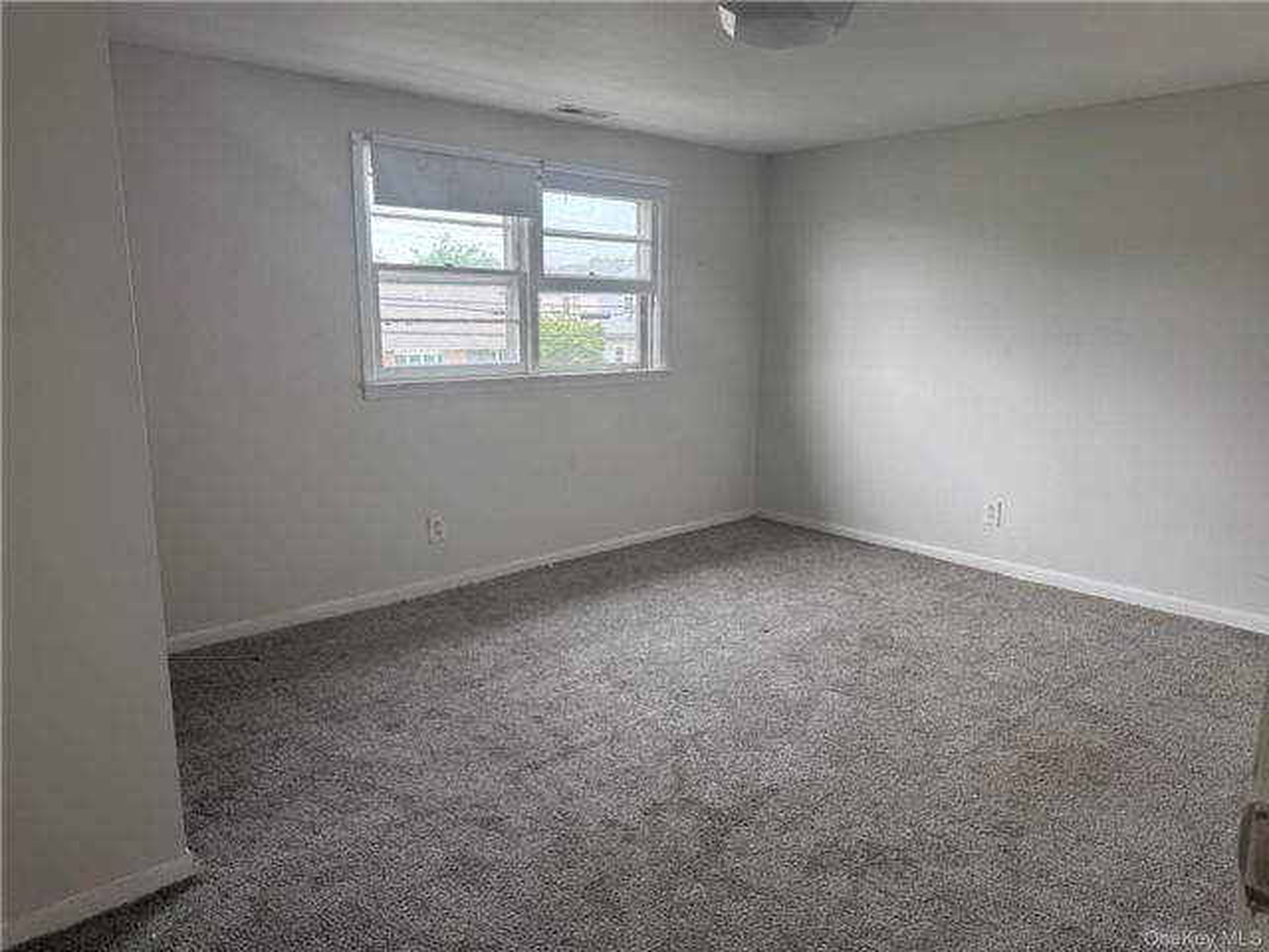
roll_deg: +0.0
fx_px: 880
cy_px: 476
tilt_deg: -11.2
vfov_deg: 56.8
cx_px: 634
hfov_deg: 71.6
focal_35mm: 24
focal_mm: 6.76
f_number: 1.78
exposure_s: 1/159
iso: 100
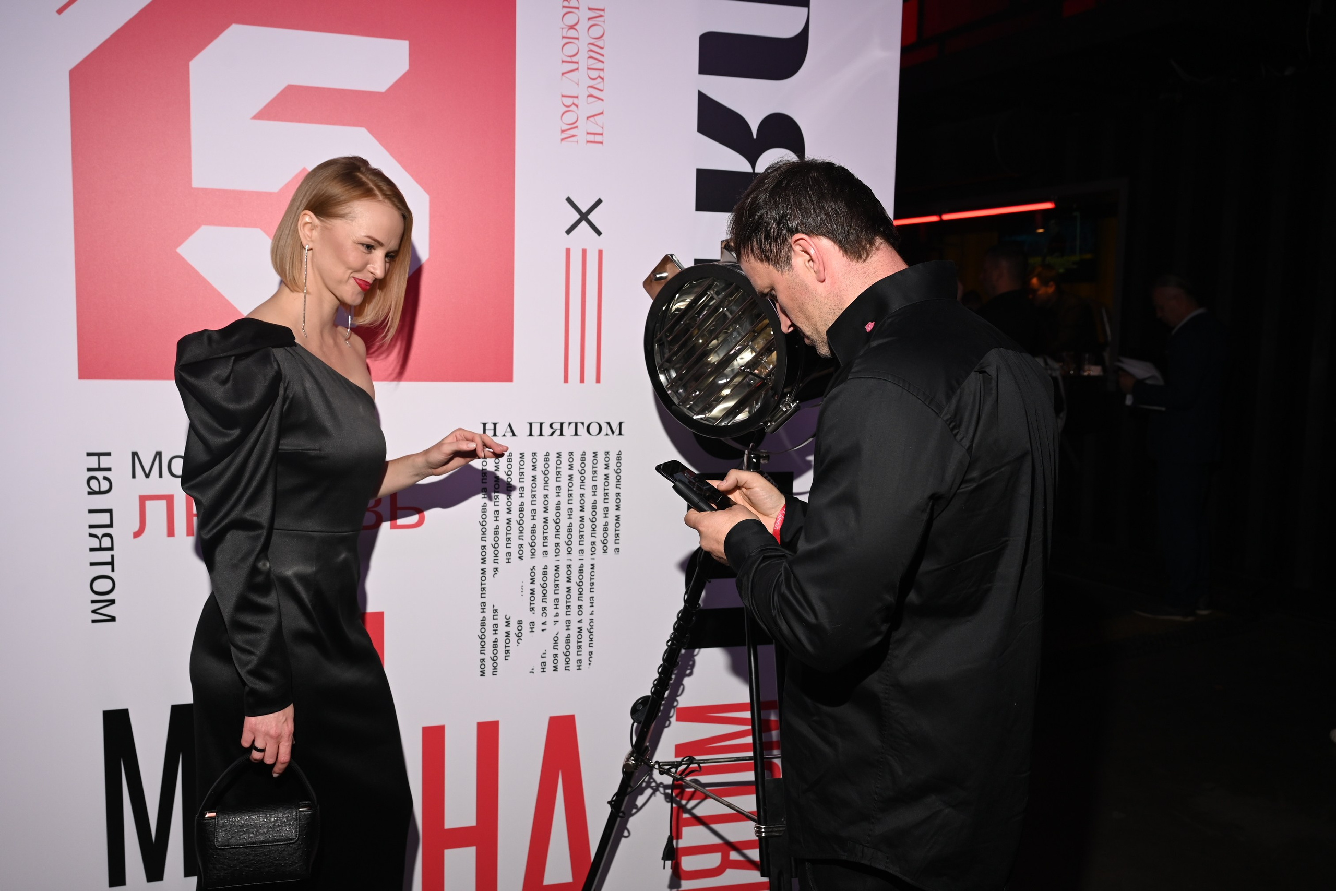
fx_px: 1113
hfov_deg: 61.9
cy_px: 446
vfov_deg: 43.6
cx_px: 668
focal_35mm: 30
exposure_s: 1/160
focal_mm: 30
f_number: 5.6
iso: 400
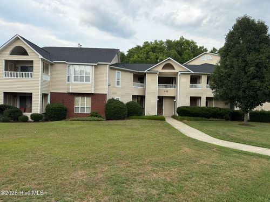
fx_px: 187
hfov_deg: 71.6
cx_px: 135
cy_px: 101
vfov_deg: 56.8
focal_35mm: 24
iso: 100
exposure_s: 1/2445
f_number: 1.78
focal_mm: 6.76
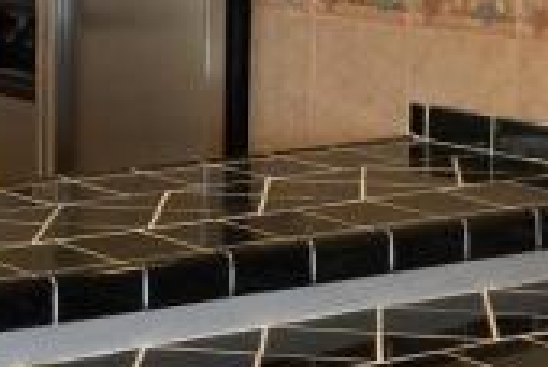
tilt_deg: -2.1
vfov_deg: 10.0
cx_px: -200
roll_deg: +0.1
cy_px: -13
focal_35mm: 136
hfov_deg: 14.3
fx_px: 2074
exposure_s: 1/30
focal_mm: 4.15
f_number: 2.2
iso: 50
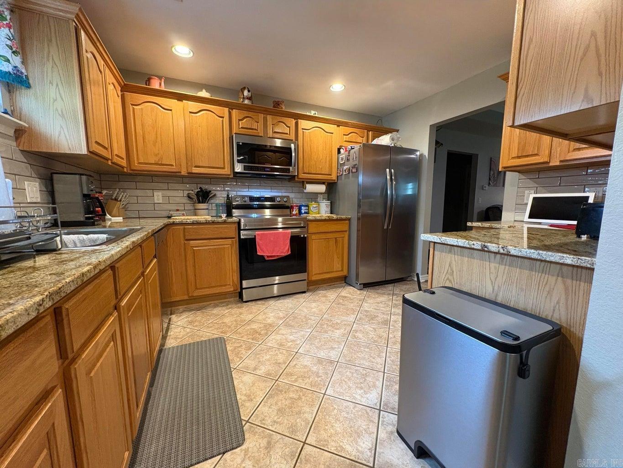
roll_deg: +0.2
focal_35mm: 14
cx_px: 312
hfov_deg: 102.1
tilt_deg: -7.0
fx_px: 252
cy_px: 234
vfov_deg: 85.7
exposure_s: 1/60
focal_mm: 2.22
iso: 400
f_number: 2.2
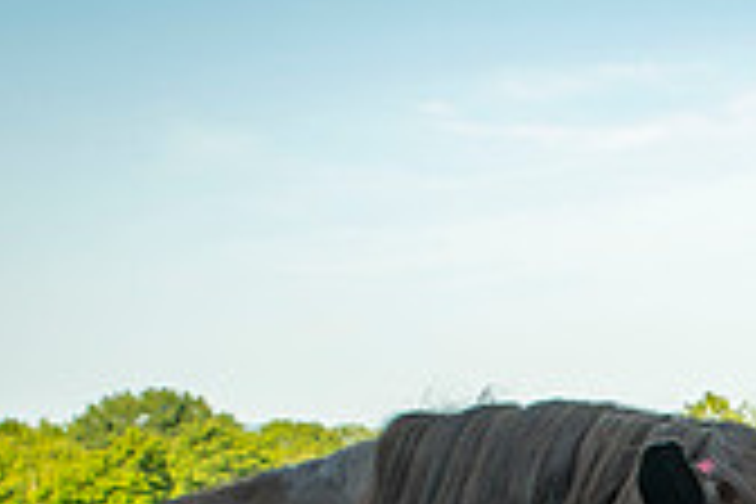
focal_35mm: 91
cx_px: 914
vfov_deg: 14.0
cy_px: 777
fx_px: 1911
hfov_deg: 20.8
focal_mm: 24
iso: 400
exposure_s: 1/640
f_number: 5
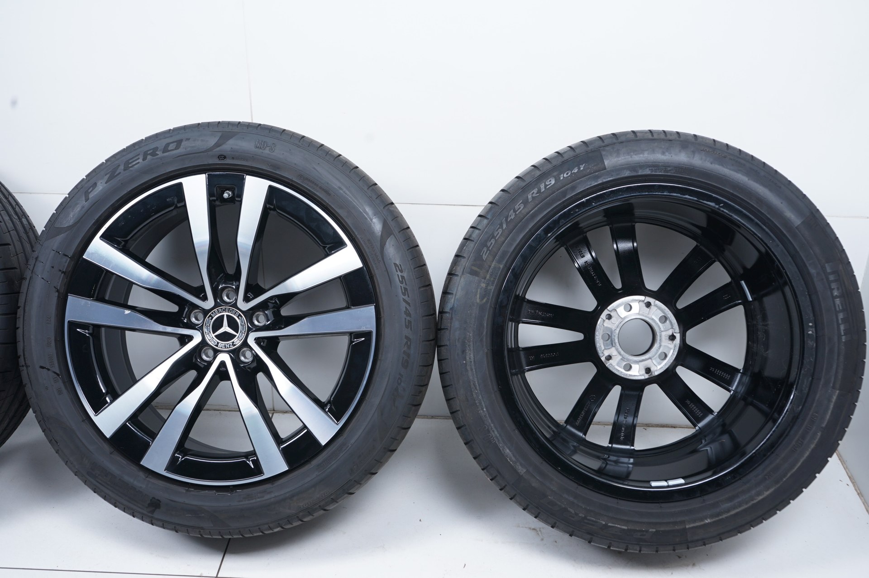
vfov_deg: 35.0
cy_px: 289
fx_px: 917
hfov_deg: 50.7
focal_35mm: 38
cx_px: 434
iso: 250
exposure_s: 1/125
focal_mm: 38
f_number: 7.1
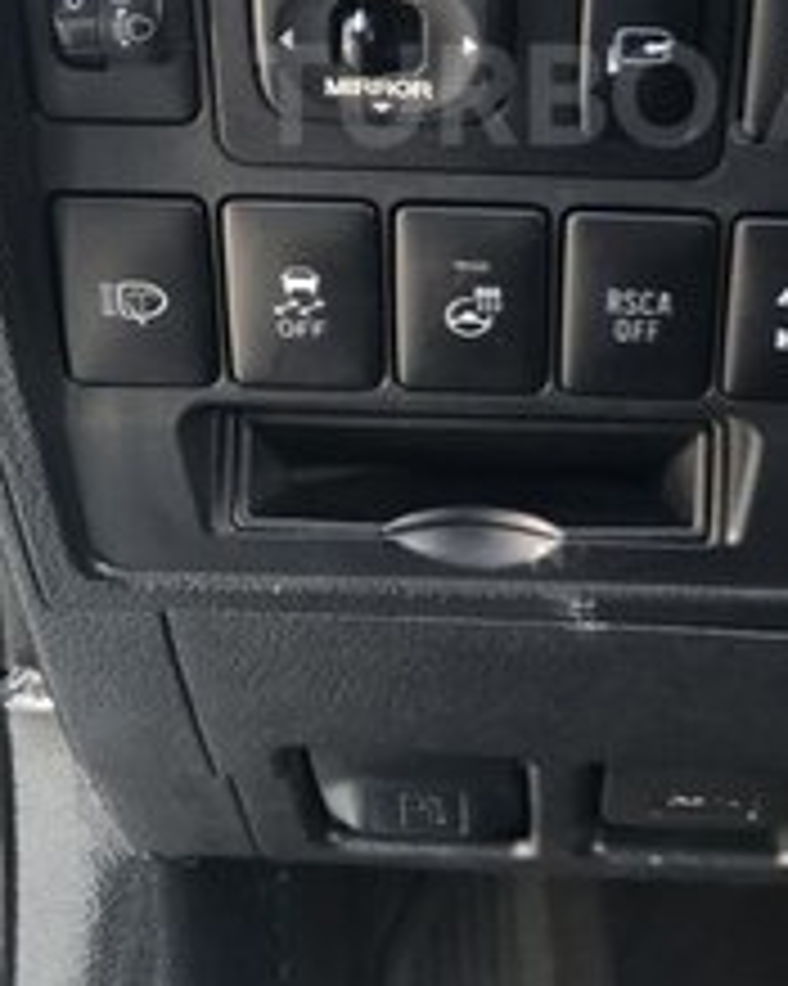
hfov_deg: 24.3
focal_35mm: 62
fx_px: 1809
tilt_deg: -15.5
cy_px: 95
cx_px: 599
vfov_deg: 29.2
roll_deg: +0.5
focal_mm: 3.99
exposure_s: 1/45
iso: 50
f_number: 1.8
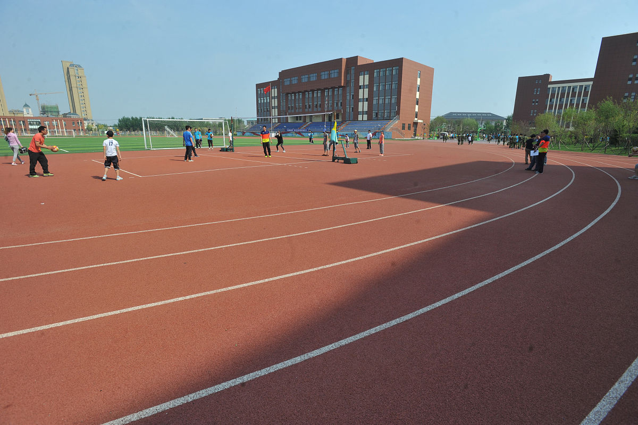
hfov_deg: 93.3
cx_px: 319
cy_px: 212
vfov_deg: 70.3
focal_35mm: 17
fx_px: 301
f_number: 7.1
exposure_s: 1/400
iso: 200
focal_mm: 17
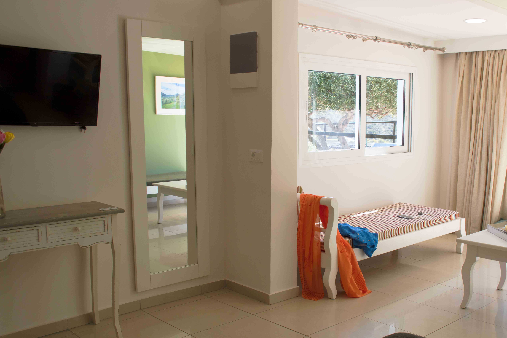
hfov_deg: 57.2
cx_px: 254
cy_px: 169
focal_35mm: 33
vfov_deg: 40.0
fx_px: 465
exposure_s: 1/200
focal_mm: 22
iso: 250
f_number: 7.1
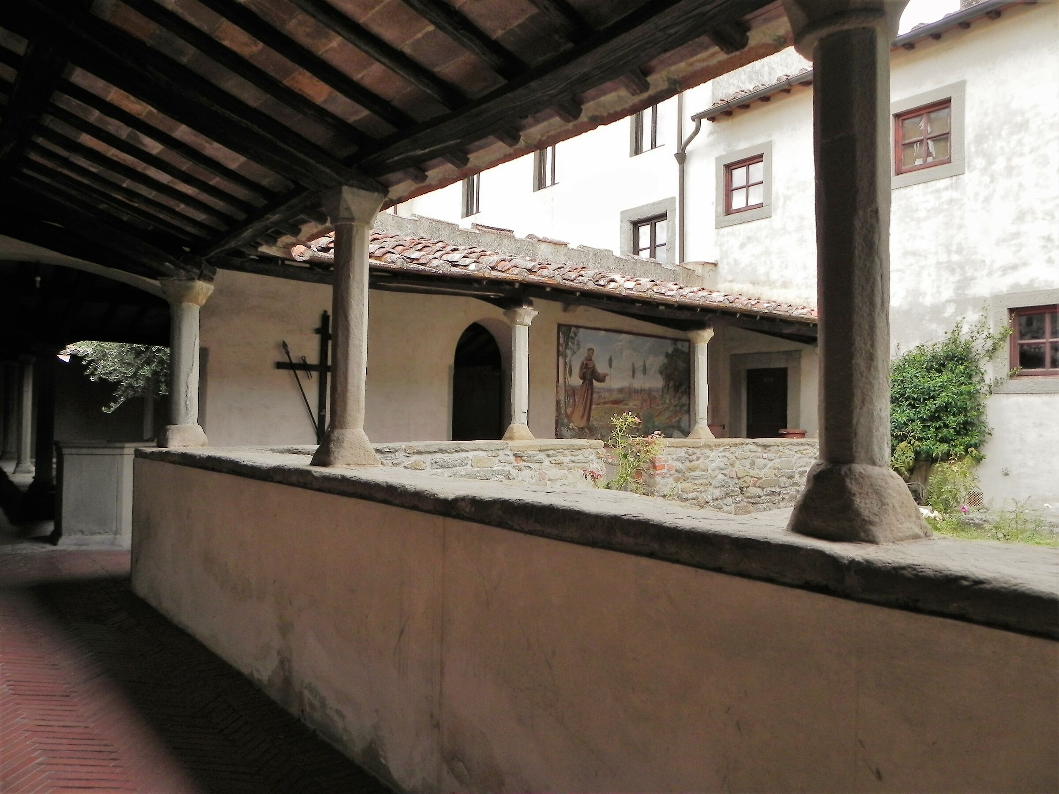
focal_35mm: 26
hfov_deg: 67.3
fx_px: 795
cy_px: 397
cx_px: 530
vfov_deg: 53.1
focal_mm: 4.6
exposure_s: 1/127
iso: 160
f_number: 4
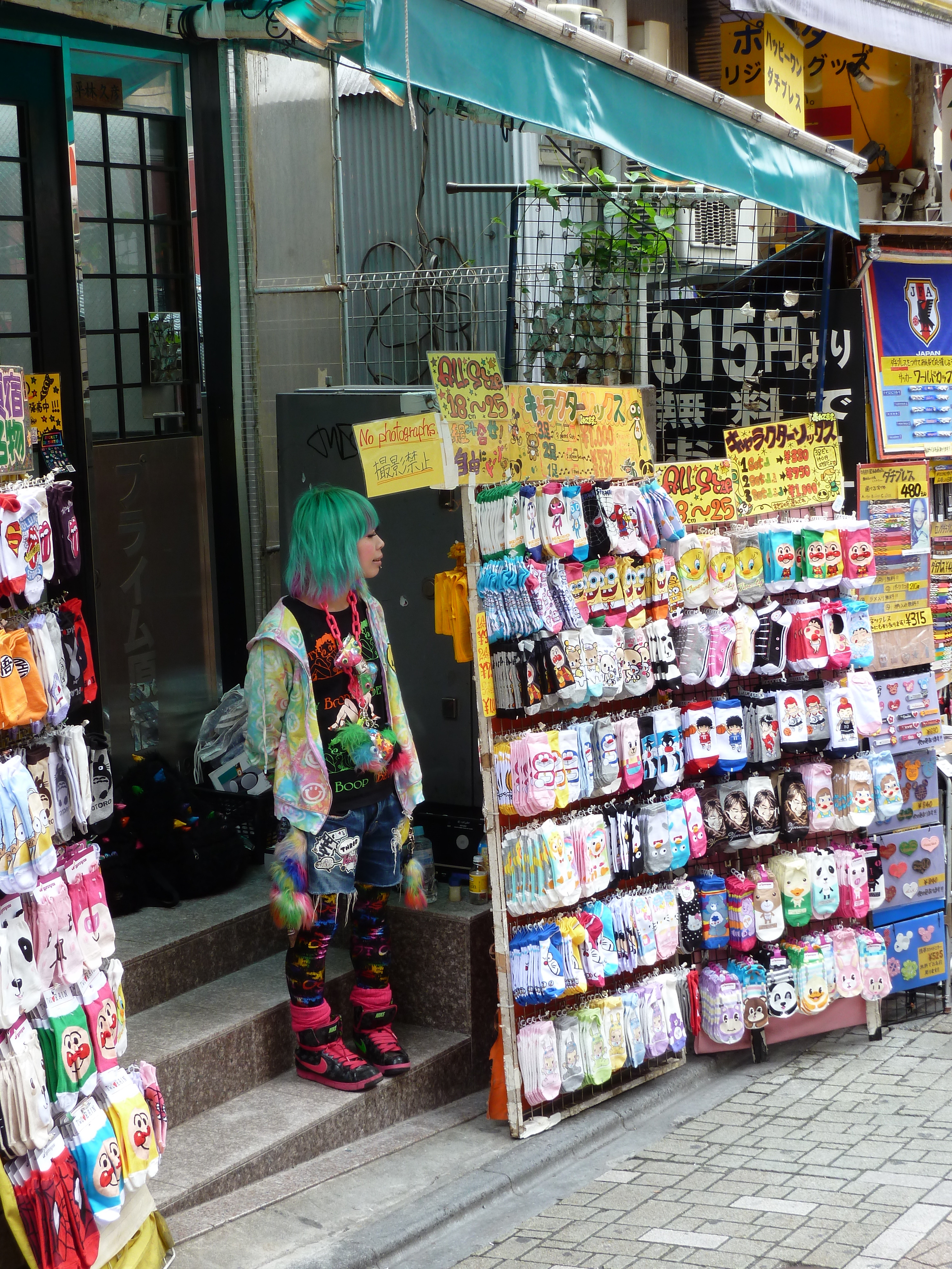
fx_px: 2163
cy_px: 634
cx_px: 476
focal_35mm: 59
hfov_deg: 24.8
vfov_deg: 32.7
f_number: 3.9
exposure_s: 1/60
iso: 80
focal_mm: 9.7
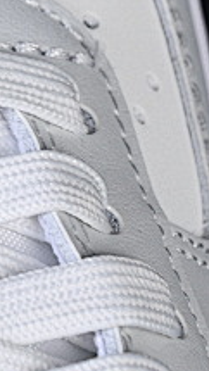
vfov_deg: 5.5
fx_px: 3880
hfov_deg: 3.1
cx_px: -204
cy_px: 24
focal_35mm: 394
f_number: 7.1
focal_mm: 50
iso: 160
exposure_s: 1/80
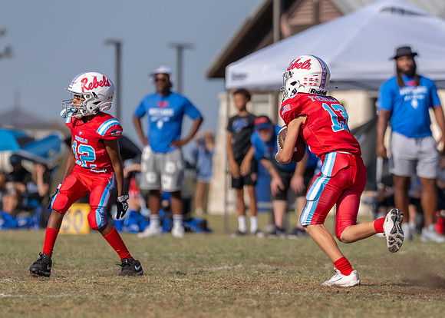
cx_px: 310
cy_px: 160
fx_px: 5336
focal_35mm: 422
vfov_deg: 3.4
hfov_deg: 4.8
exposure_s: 1/2000
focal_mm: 191
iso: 100
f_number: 3.2
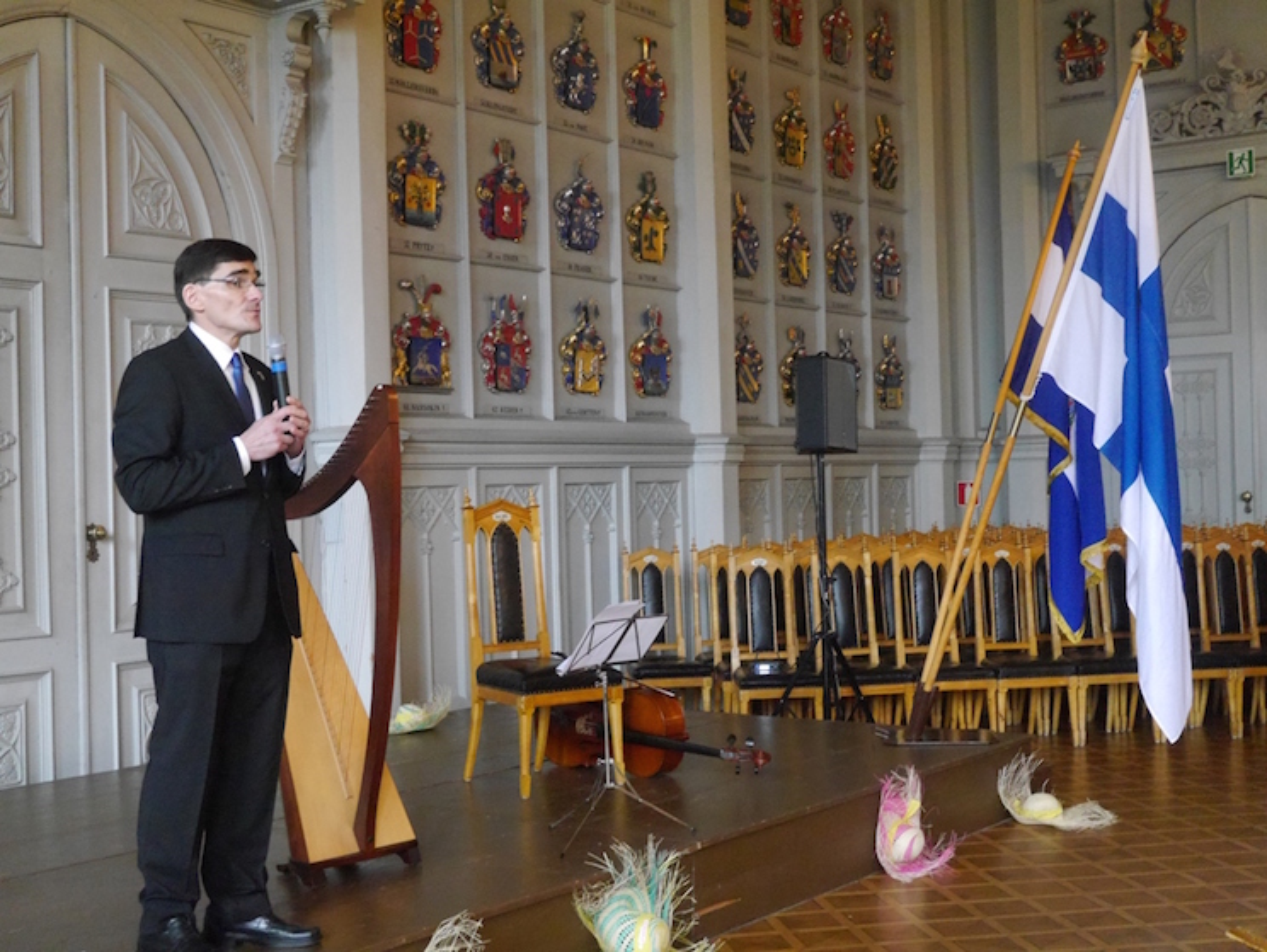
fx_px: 1758
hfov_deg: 39.6
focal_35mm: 48
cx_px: 634
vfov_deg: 30.3
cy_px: 476
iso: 3200
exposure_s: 1/40
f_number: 4.8
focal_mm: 24
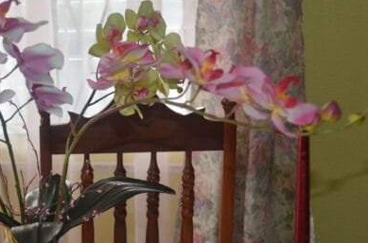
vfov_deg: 17.0
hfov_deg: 24.0
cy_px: 211
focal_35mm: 79
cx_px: -43
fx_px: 805
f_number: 3.5
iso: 640
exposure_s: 1/60
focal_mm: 20
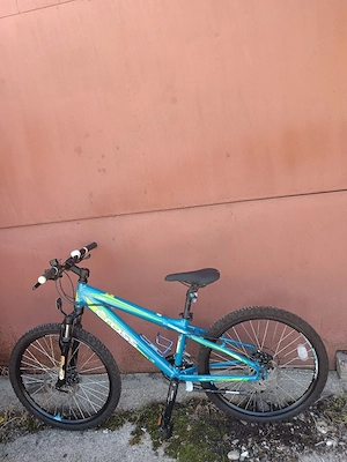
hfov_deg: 51.4
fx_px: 361
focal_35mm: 27
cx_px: 174
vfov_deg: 65.3
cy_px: 231
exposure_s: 1/120
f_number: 1.9
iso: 170
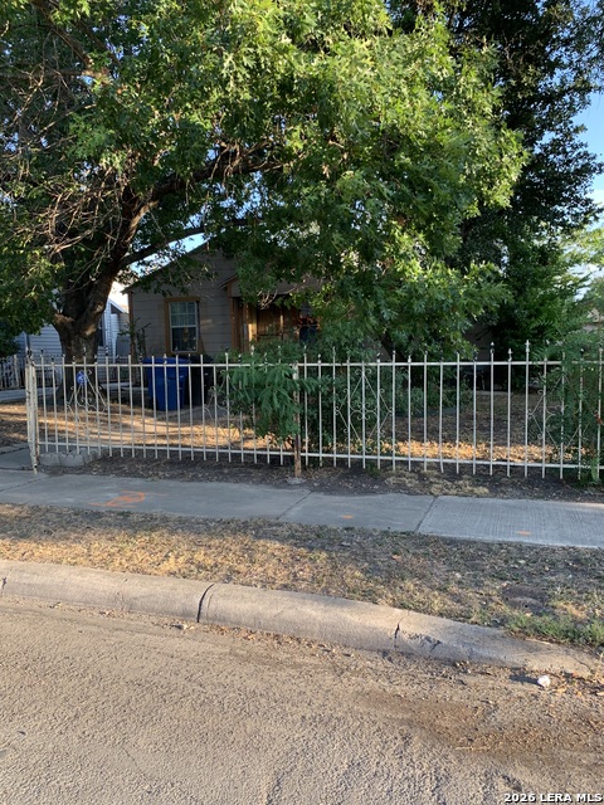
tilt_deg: -4.3
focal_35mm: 26
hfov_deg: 53.1
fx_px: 605
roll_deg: +1.9
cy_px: 402
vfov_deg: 67.3
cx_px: 302
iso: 25
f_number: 1.8
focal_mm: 4.25
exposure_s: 1/122
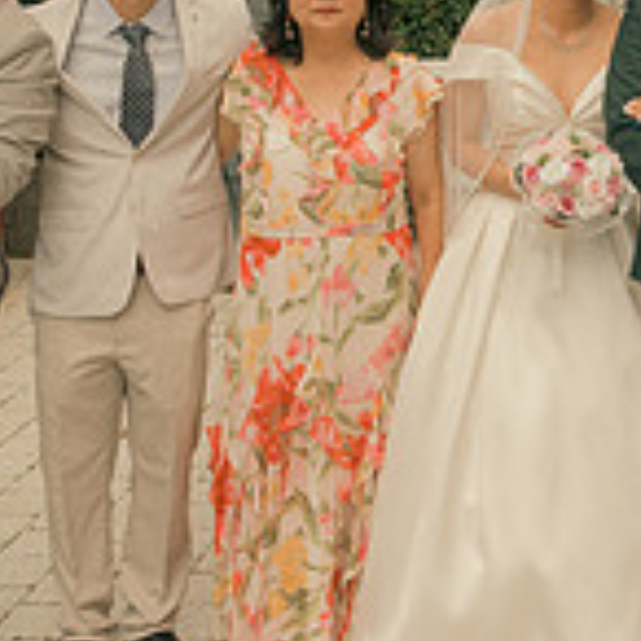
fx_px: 1844
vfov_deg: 19.3
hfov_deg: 19.1
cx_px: 667
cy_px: 24
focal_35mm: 88
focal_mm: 26
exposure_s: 1/160
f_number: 5.6
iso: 125
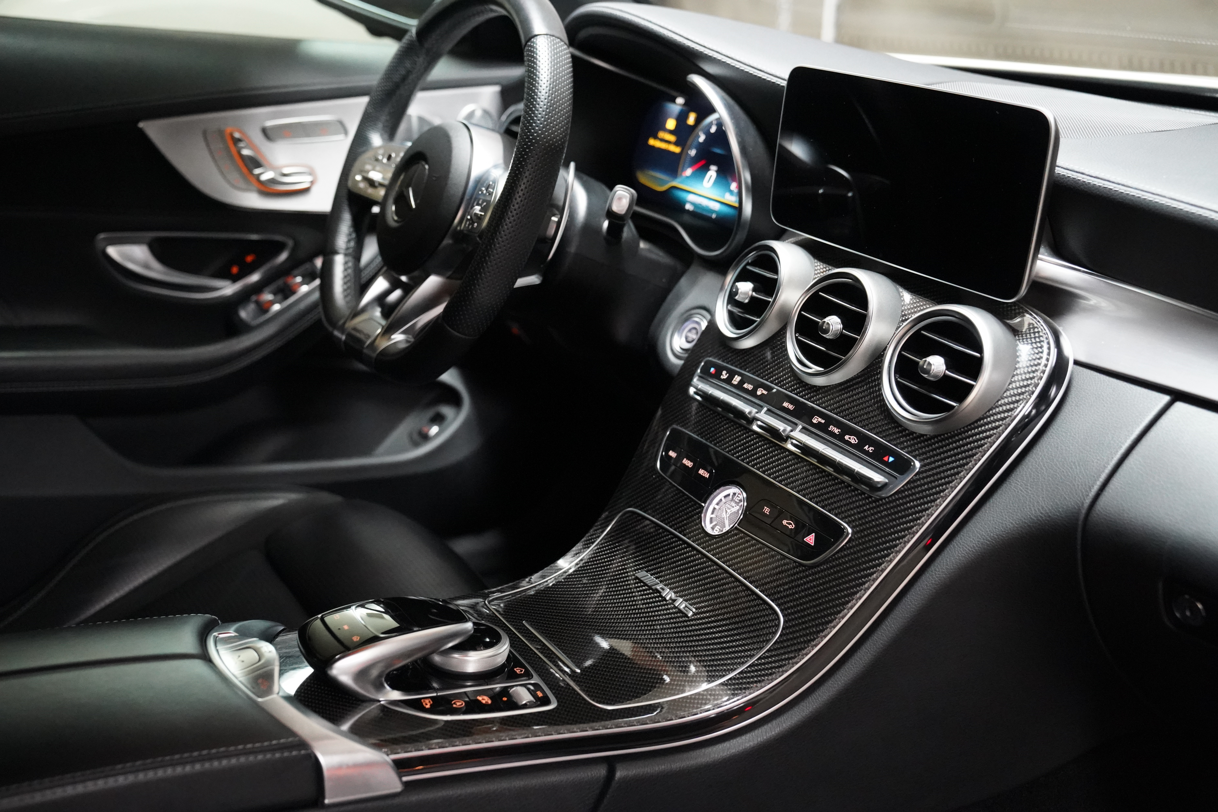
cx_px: 609
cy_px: 406
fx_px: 1489
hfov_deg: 44.5
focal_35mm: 44
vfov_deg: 30.5
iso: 12800
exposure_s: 1/60
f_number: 4
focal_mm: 44
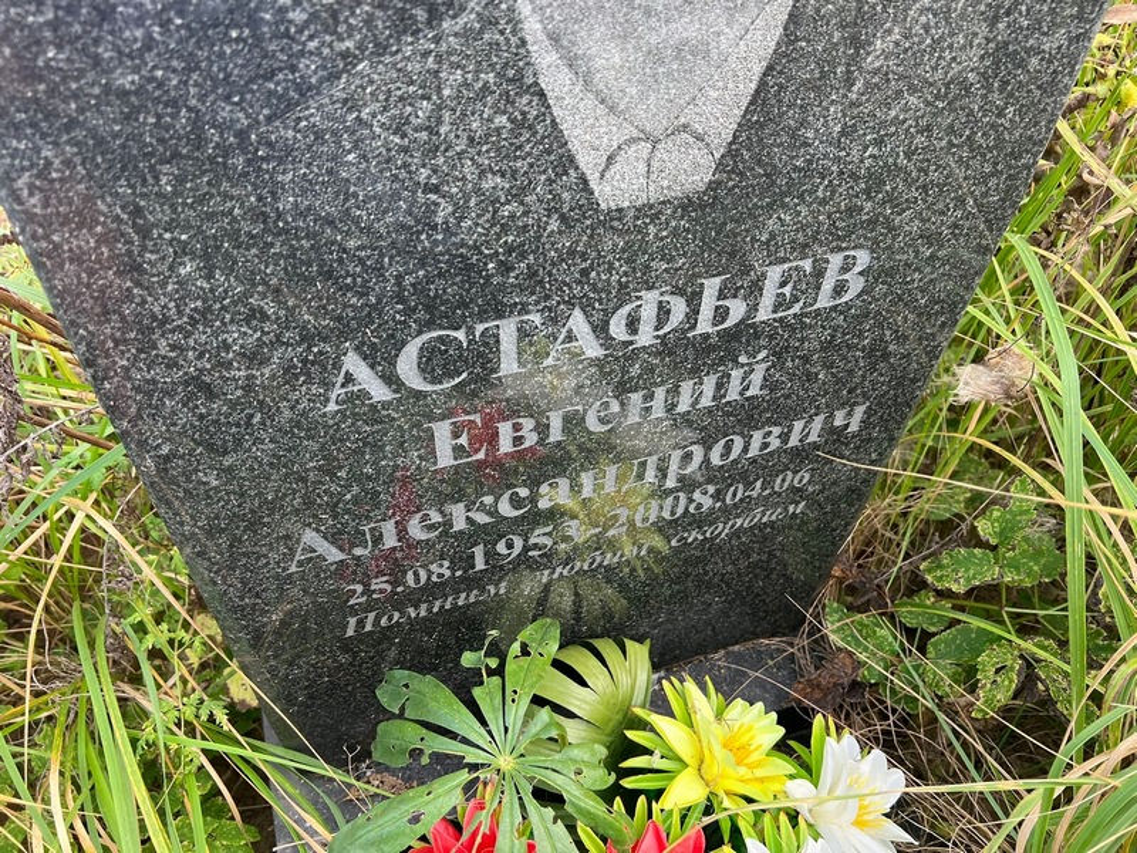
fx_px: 854
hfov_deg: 67.3
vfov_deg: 53.1
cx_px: 568
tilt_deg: -50.2
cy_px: 426
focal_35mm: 26
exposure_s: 1/171
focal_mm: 5.7
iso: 64
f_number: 1.5
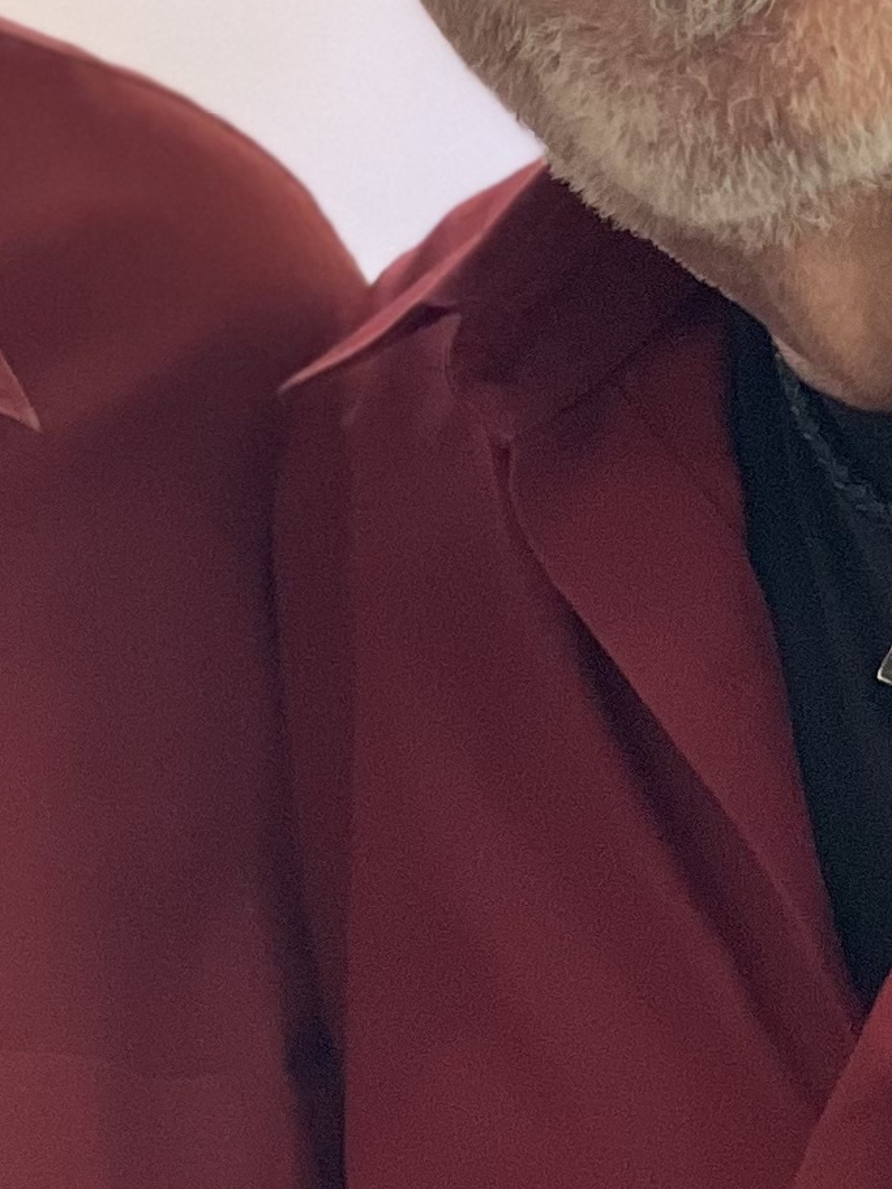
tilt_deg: -1.6
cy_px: 113
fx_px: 7902
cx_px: 226
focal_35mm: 230
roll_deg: -0.4
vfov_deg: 8.6
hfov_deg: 6.5
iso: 160
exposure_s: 1/100
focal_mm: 6
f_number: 2
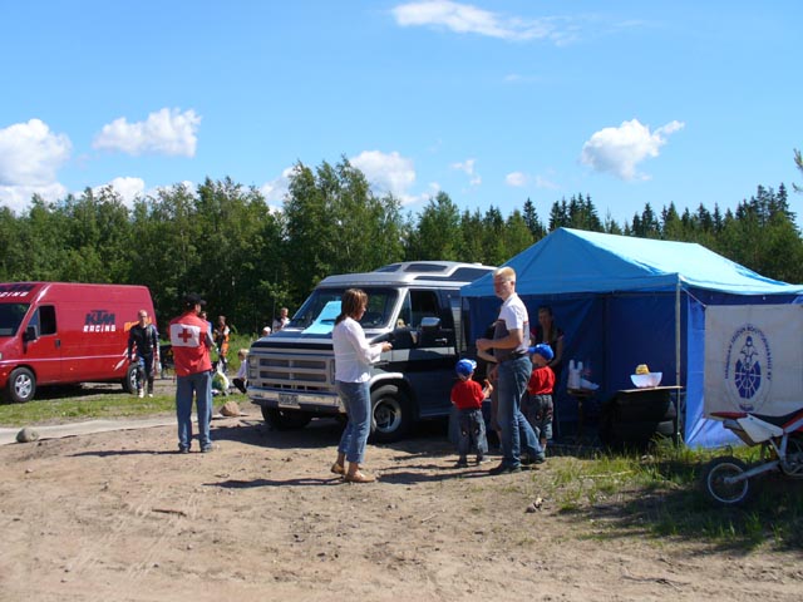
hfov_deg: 44.8
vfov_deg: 34.3
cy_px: 301
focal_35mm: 42
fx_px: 974
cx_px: 402
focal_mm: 7
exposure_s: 1/320
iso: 80
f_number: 5.8
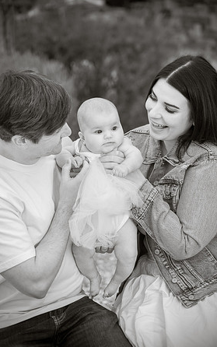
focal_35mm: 108
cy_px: 174
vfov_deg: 19.3
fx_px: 1021
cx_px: 109
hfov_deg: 12.1
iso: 100
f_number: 4
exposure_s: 1/200
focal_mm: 105
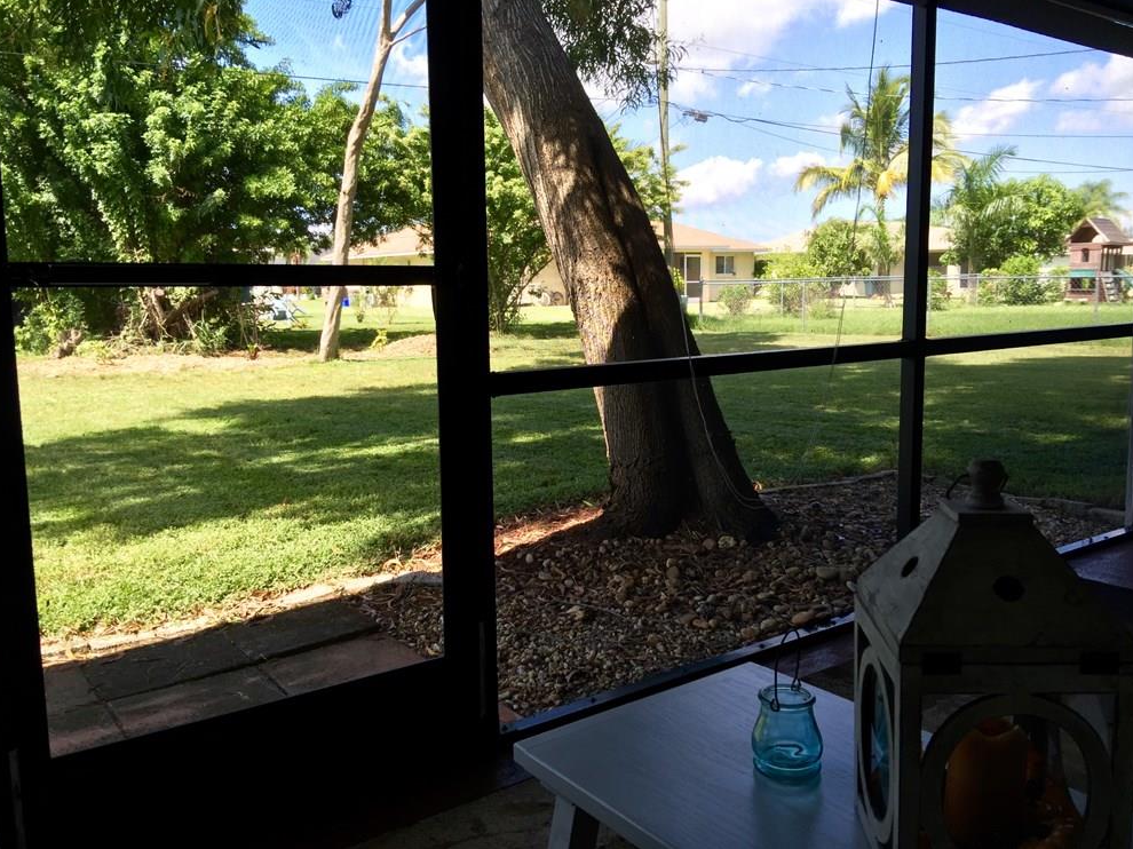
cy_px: 430
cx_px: 570
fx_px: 982
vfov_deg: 46.8
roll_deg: -0.3
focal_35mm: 30
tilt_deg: -5.1
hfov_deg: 60.0
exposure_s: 1/384
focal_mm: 4.15
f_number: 2.2
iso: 32
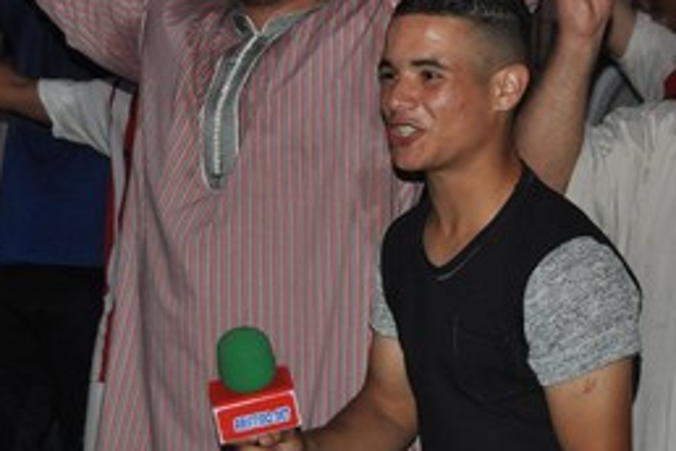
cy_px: 130
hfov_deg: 19.6
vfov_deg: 13.1
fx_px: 1953
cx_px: 424
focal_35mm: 104
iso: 800
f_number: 4
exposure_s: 1/60
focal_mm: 28
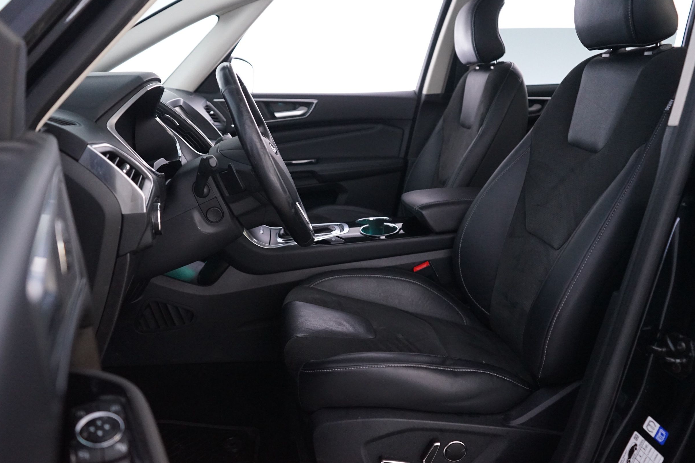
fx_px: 598
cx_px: 338
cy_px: 232
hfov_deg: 60.3
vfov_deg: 42.3
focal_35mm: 31
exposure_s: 1/10
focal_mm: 30
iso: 4000
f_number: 4
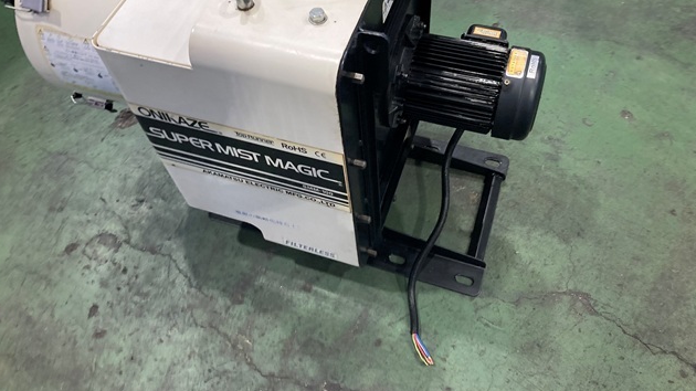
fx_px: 572
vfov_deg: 37.5
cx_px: 350
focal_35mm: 31
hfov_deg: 62.6
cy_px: 140
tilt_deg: -55.4
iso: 100
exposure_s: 1/60
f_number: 1.8
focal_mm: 3.99
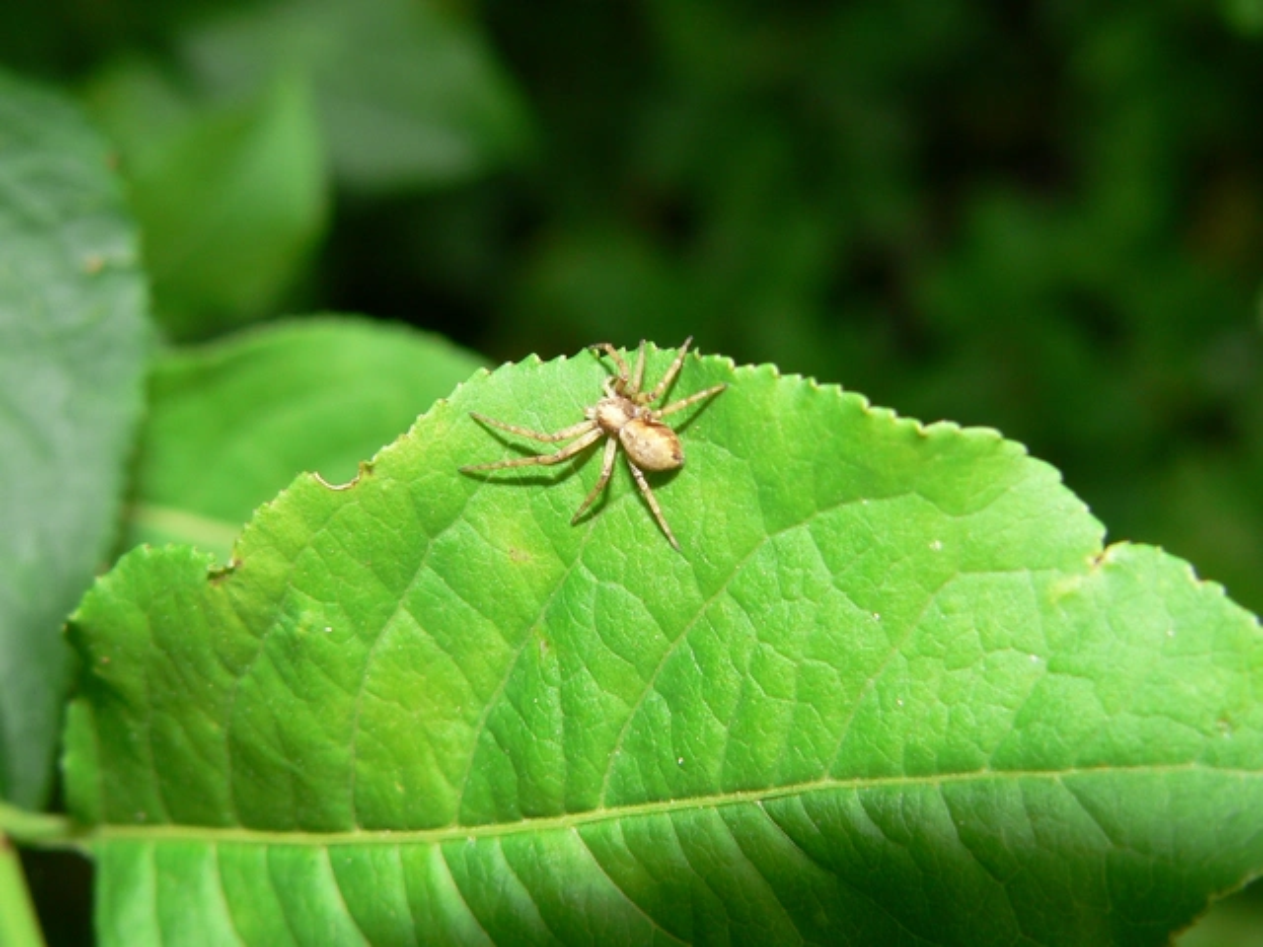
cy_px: 474
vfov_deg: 17.0
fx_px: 3174
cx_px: 632
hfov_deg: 22.5
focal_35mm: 87
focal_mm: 14.5
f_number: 4
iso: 100
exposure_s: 1/60
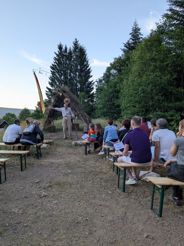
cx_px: 92
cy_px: 123
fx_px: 191
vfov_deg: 65.3
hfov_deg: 51.4
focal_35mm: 27
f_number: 1.73
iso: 47
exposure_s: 1/278
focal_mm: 4.38
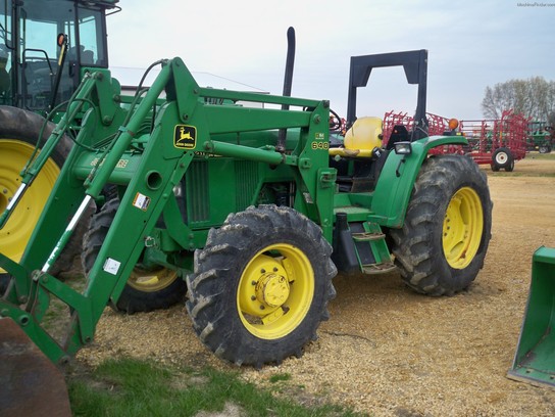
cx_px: 278
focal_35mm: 35
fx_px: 561
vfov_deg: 40.7
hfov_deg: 52.6
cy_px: 208
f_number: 3.1
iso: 80
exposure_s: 1/200
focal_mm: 6.3
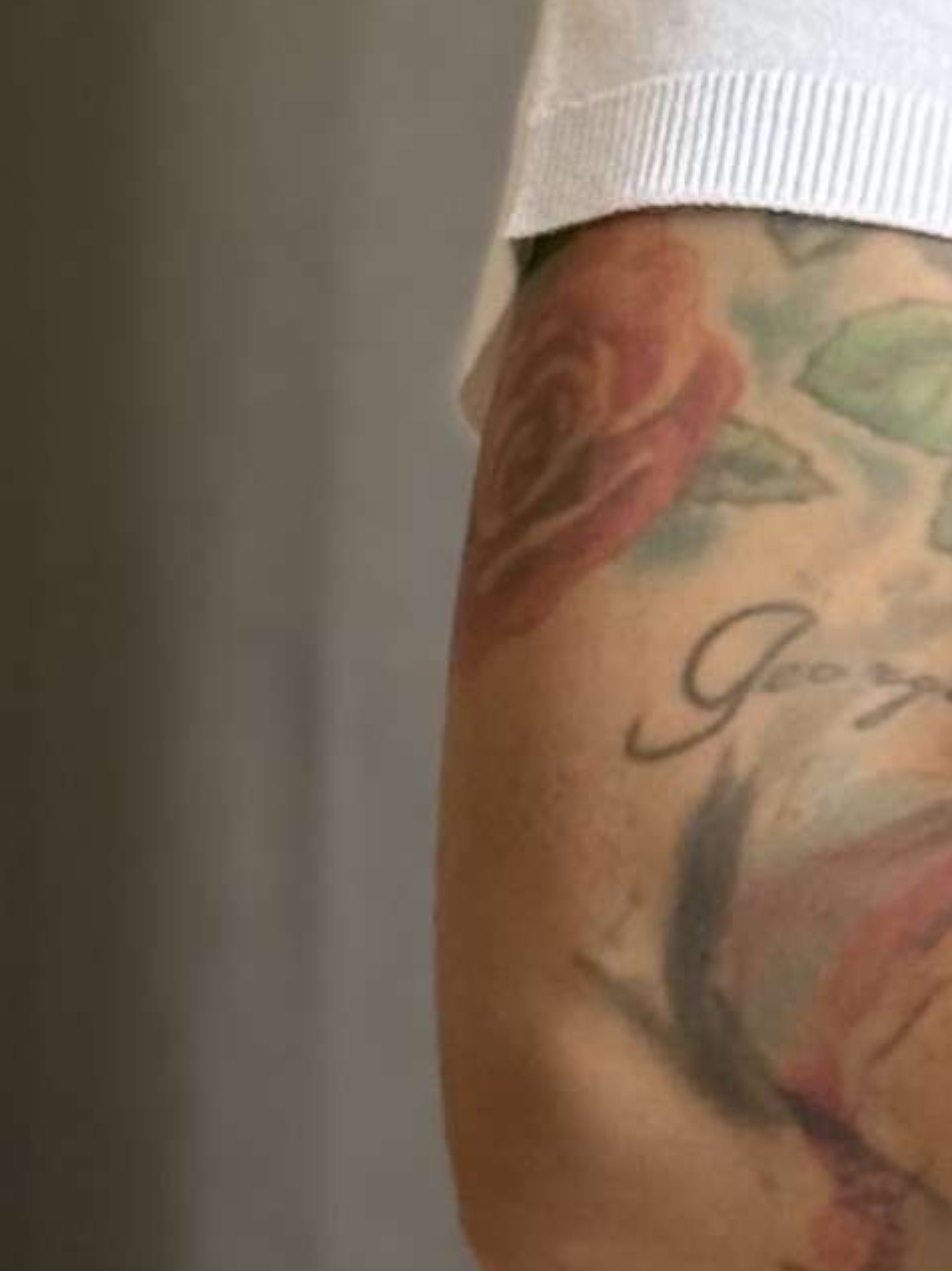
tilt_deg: -1.4
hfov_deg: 4.8
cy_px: -74
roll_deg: -1.6
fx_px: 11159
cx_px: 2058
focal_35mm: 304
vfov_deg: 6.5
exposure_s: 1/1041
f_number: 1.78
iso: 125
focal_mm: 6.76
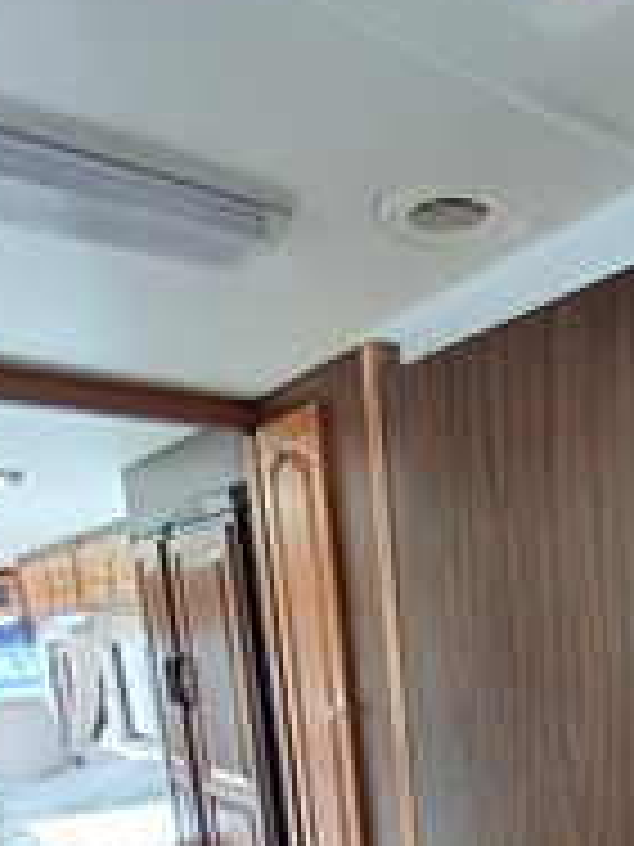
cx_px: 535
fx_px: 830
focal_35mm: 34
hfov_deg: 39.6
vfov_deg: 46.0
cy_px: 832
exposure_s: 1/60
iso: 40
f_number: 2.2
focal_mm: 1.64
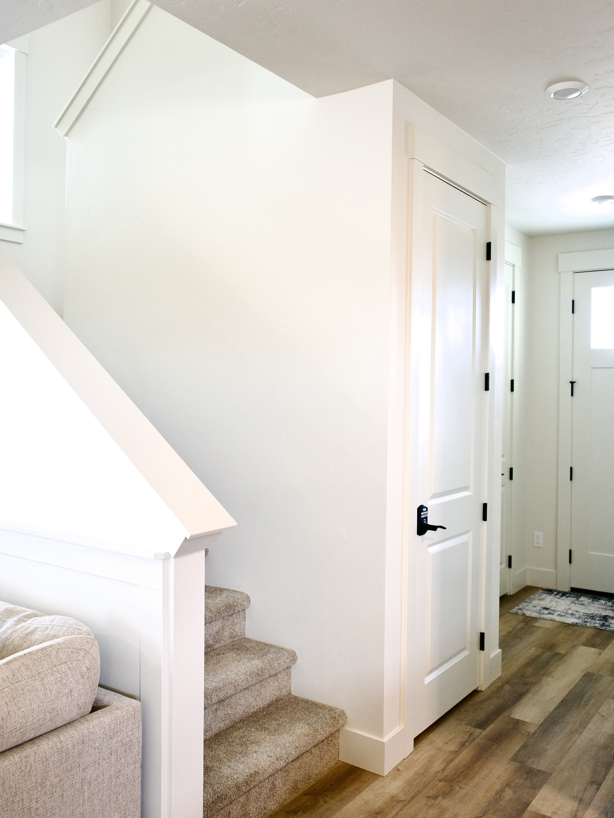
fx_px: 733
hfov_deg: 45.4
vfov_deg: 58.3
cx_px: 306
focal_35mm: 31
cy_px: 392
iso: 1250
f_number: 4
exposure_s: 1/160
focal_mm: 28
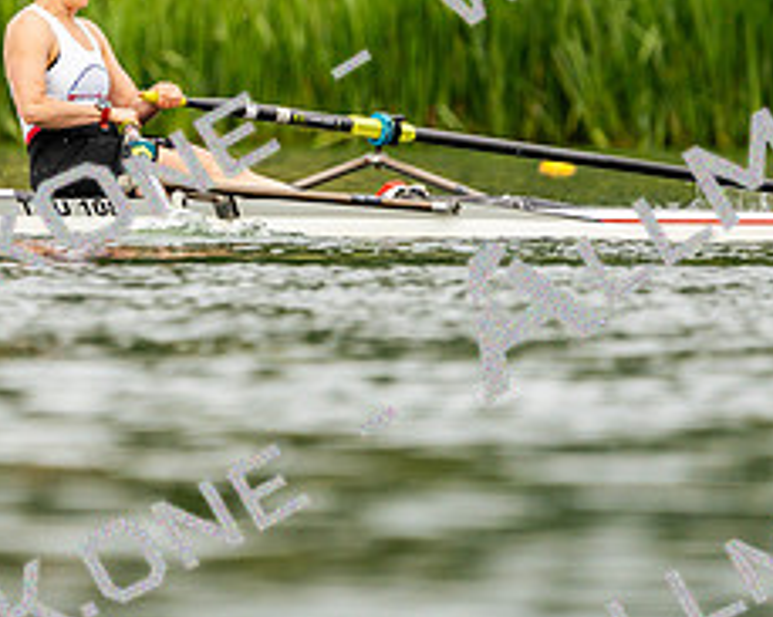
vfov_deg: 1.1
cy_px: 83
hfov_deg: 1.4
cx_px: 179
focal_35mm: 1429
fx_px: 32678
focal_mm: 600
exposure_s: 1/2000
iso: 500
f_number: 6.3
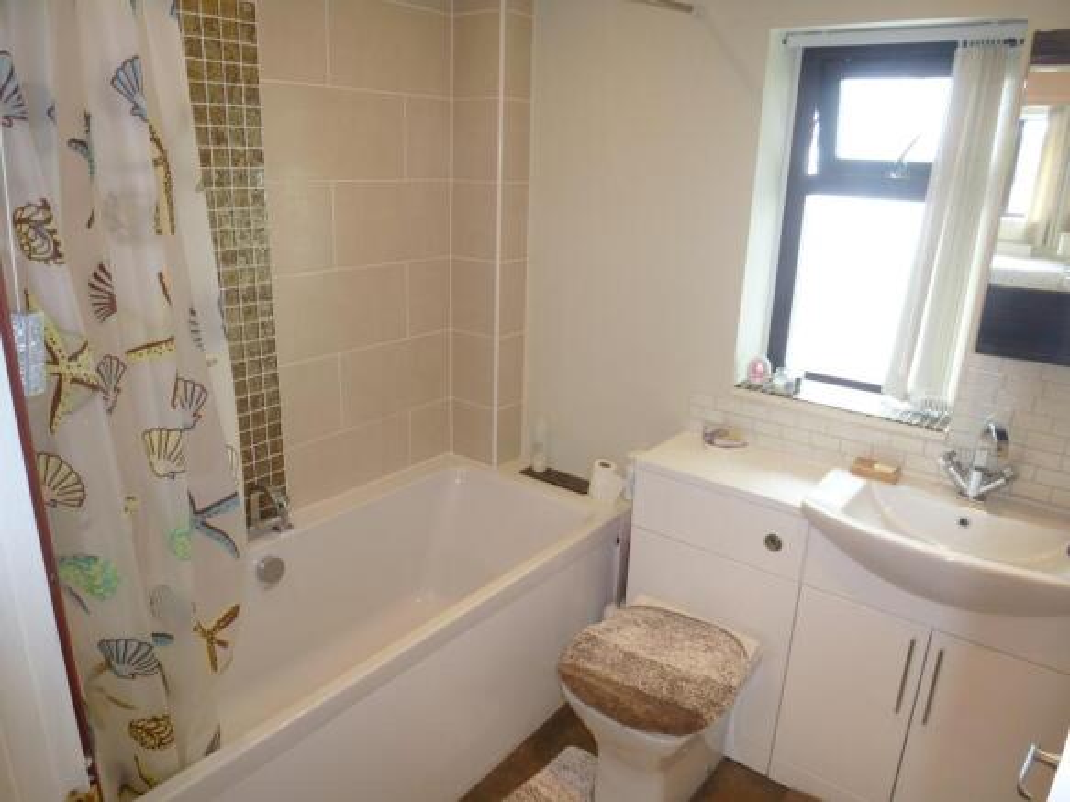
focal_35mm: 24
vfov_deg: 56.8
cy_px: 401
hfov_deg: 71.6
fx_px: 742
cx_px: 535
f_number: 3.3
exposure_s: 1/13
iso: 100
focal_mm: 4.3
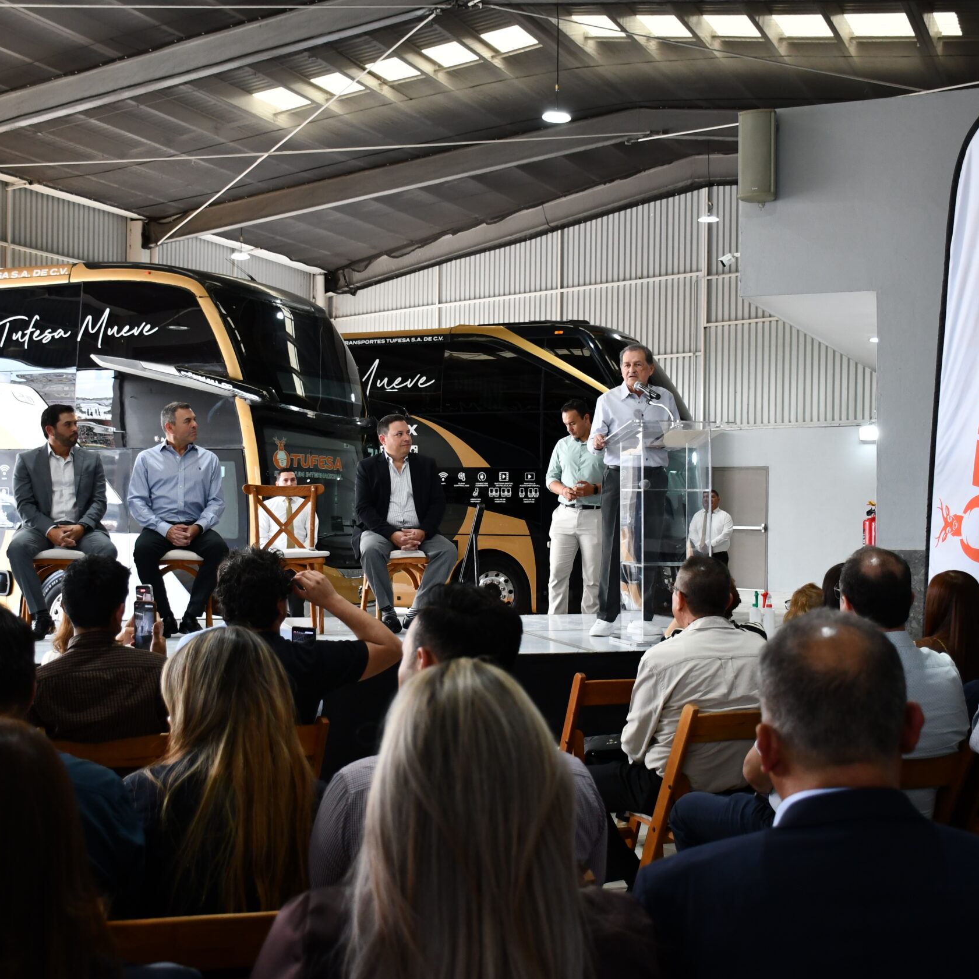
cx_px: 471
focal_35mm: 44
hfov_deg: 38.3
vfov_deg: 38.3
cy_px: 488
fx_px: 1408
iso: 800
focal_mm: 23
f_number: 3.8
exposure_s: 1/250
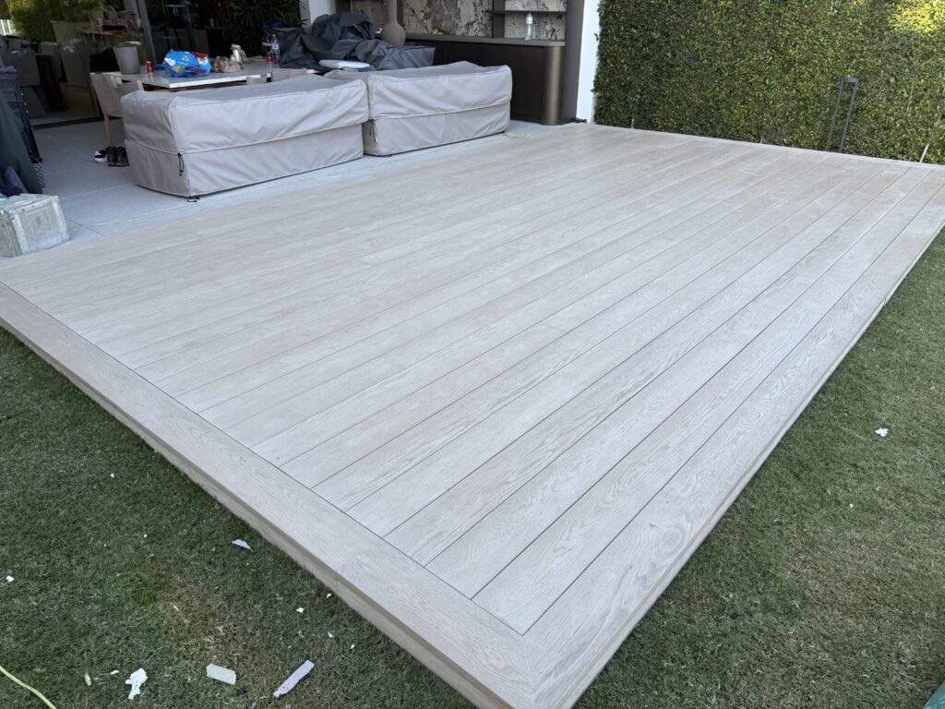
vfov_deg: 56.8
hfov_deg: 71.6
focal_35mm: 24
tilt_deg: -28.6
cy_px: 354
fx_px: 655
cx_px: 472
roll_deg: +0.2
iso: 80
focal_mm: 6.76
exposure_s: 1/708
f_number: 1.78
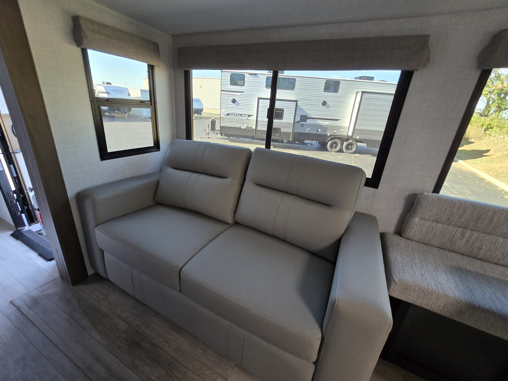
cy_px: 190
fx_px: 191
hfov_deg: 106.2
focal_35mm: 13
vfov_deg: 89.9
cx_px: 254
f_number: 2.2
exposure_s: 1/60
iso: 100
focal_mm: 2.2
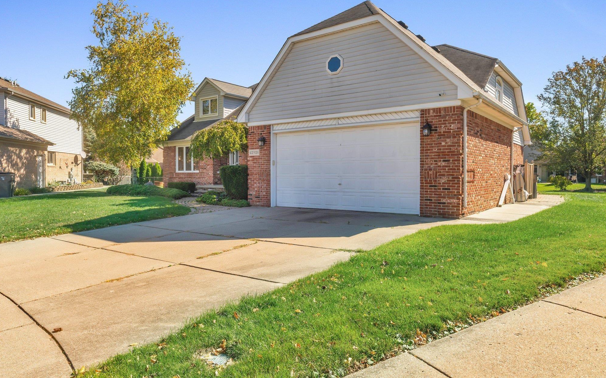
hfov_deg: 72.5
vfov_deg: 49.3
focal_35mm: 25
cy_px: 184
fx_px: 413
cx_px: 297
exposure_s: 1/100
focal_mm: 24
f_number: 14
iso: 100
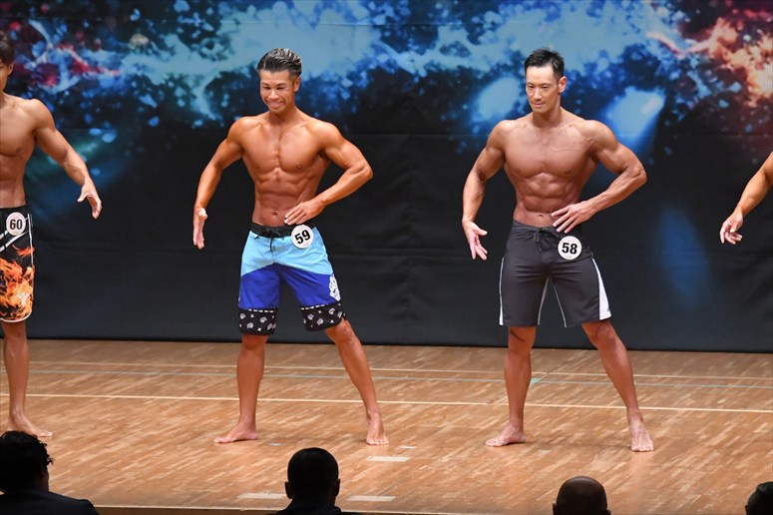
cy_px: 258
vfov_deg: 5.7
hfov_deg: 8.6
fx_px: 5151
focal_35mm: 240
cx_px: 386
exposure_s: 1/400
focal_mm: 160
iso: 8000
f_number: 5.6
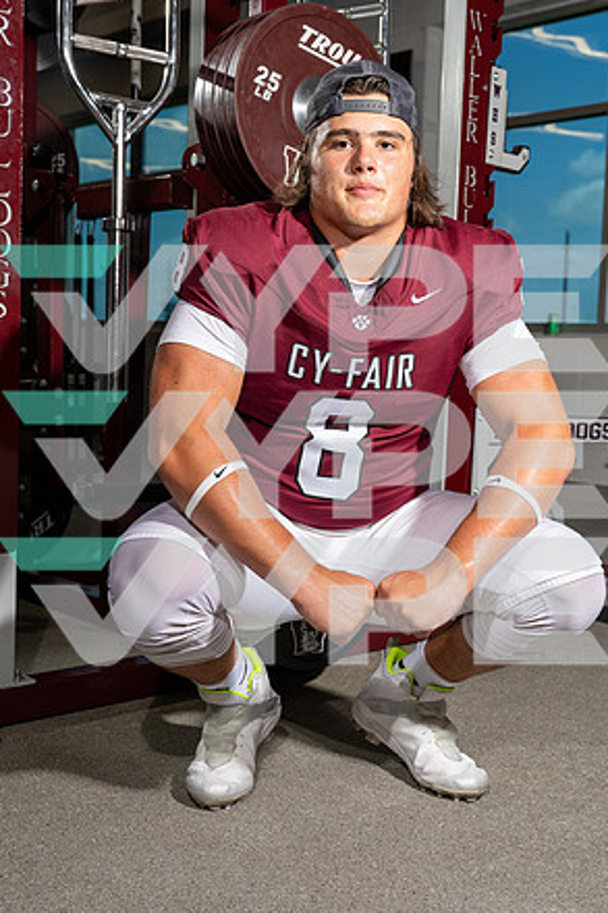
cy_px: 456
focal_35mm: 45
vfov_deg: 43.6
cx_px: 309
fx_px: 1141
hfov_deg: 29.8
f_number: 5.6
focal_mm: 44
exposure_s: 1/250
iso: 200
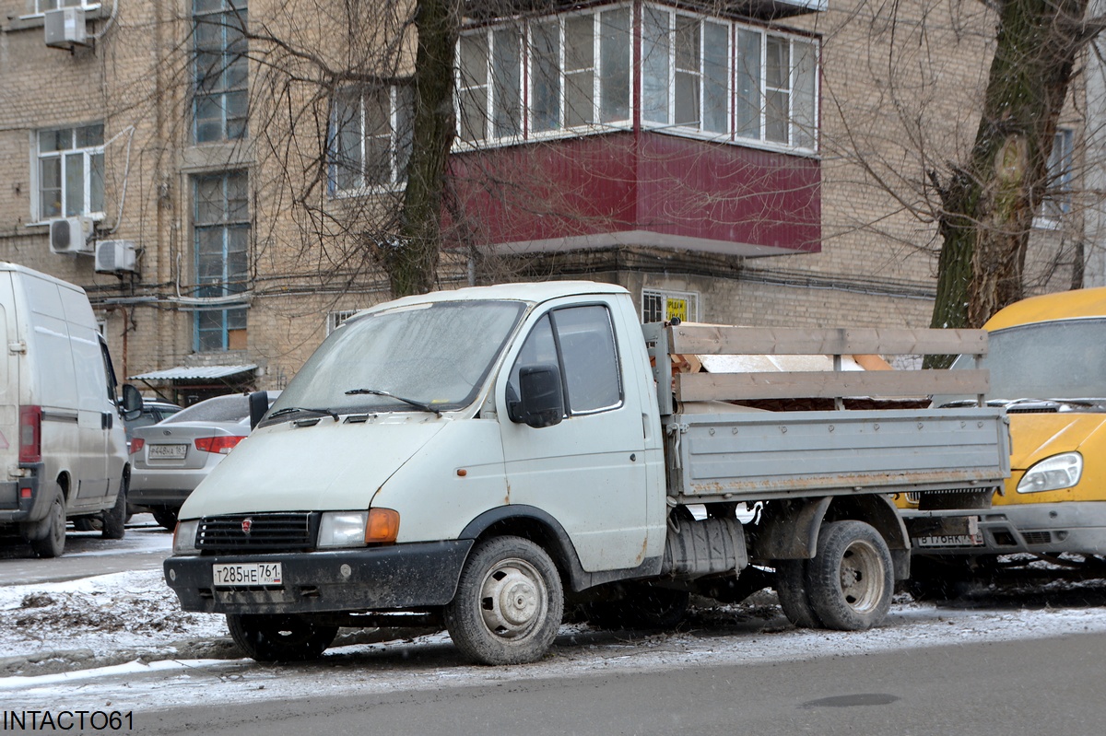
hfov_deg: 26.0
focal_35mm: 78
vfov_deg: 17.5
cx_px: 553
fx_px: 2395
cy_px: 368
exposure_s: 1/160
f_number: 6.3
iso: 200
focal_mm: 52
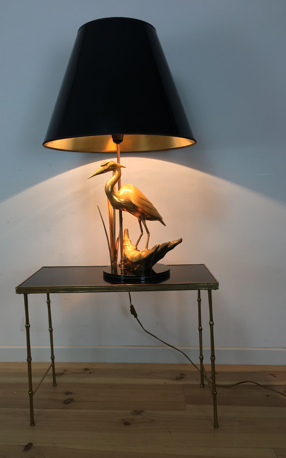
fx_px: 387
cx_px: 127
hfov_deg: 40.5
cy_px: 228
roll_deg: +2.1
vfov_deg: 61.2
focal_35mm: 31
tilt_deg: -6.2
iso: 25
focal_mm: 4.15
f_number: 2.2
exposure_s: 1/50
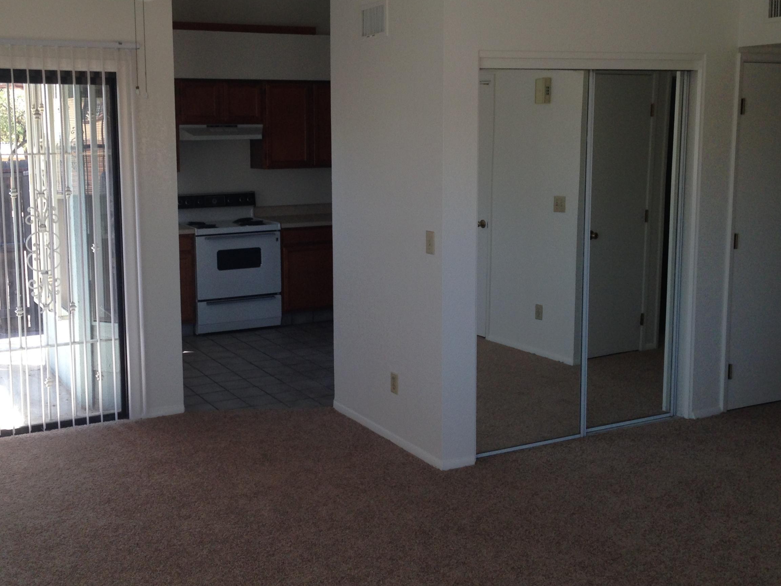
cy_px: 248
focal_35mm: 43
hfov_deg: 43.6
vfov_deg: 33.5
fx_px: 970
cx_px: 308
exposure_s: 1/120
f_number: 2.4
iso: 80
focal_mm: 4.12
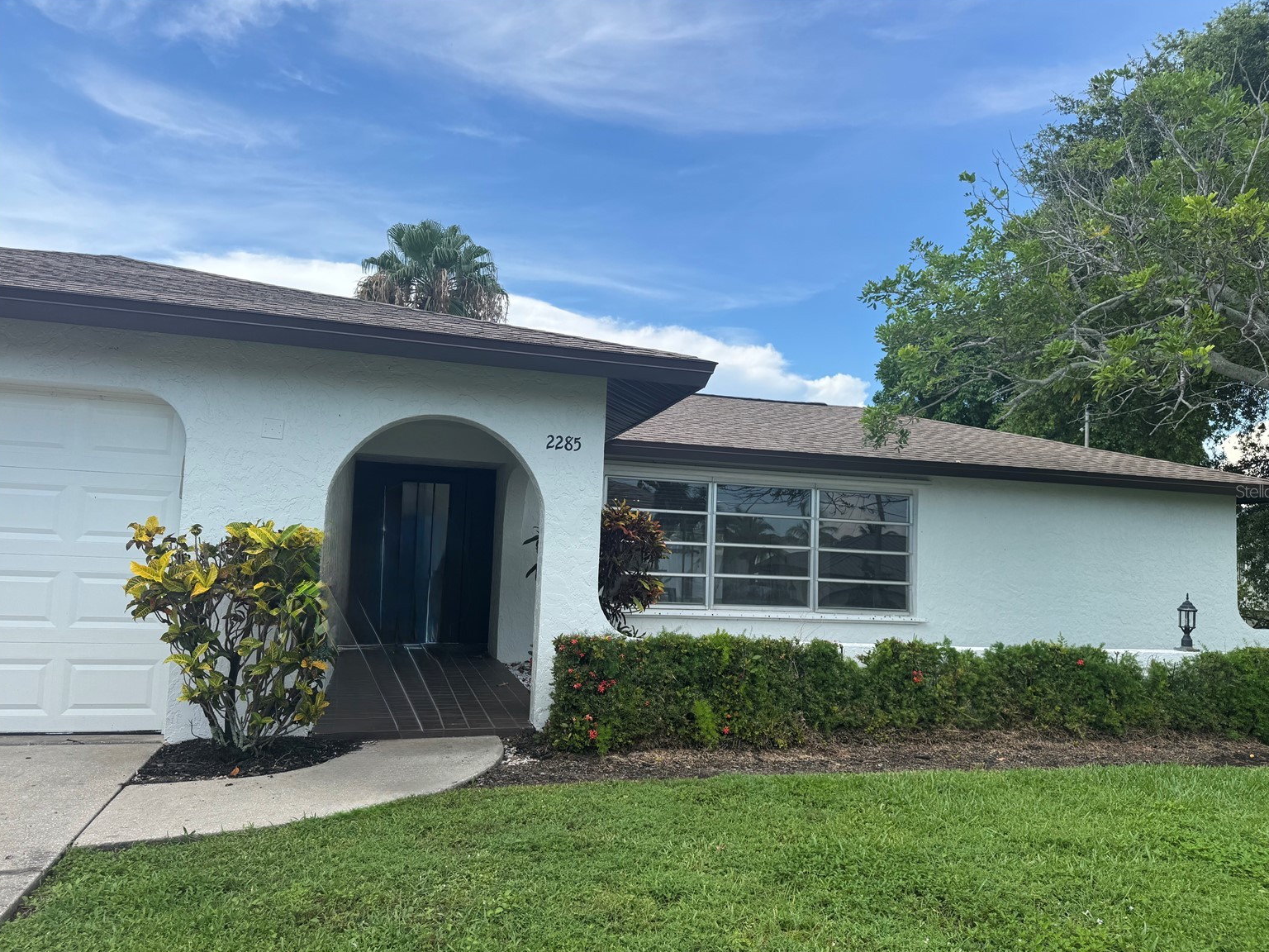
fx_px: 916
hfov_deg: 69.4
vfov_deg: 54.9
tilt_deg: +3.5
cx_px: 653
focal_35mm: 25
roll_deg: -2.1
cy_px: 491
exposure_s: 1/2105
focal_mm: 6.76
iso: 80
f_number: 1.78
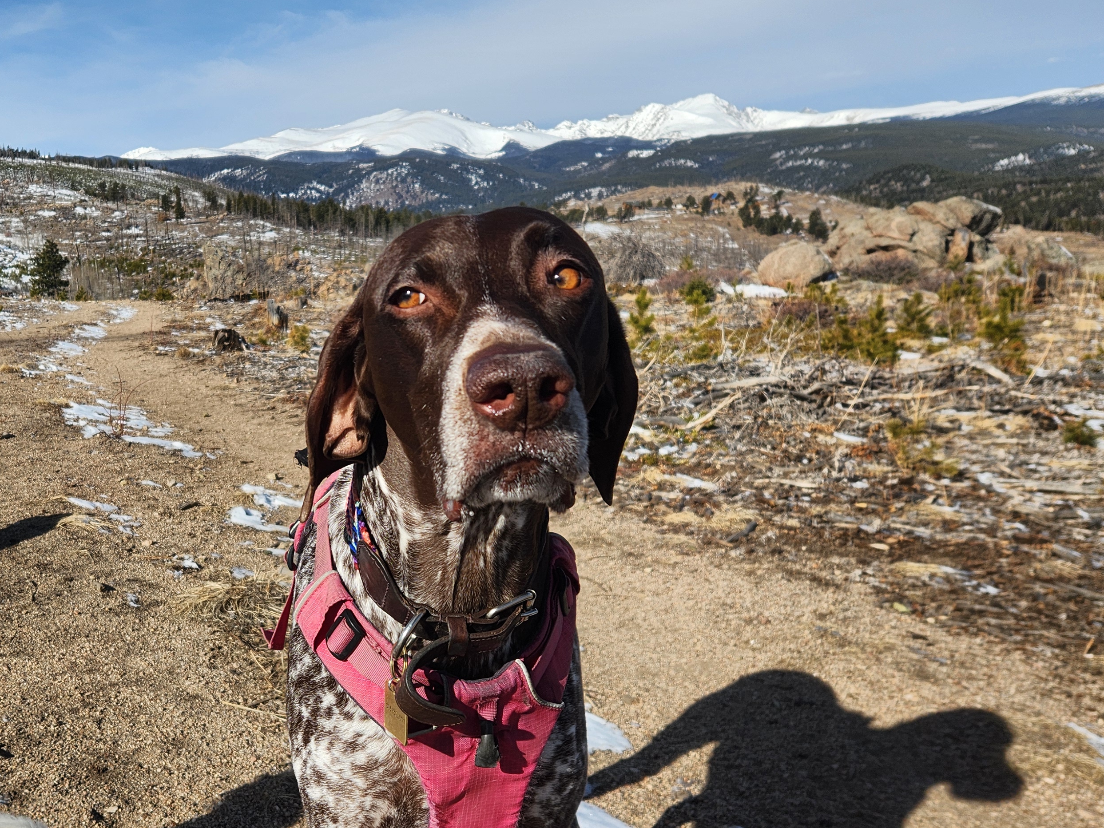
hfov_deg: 48.5
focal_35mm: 37
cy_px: 546
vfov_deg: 38.3
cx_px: 298
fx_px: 1180
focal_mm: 5.4
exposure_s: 1/2828
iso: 20
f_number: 1.8
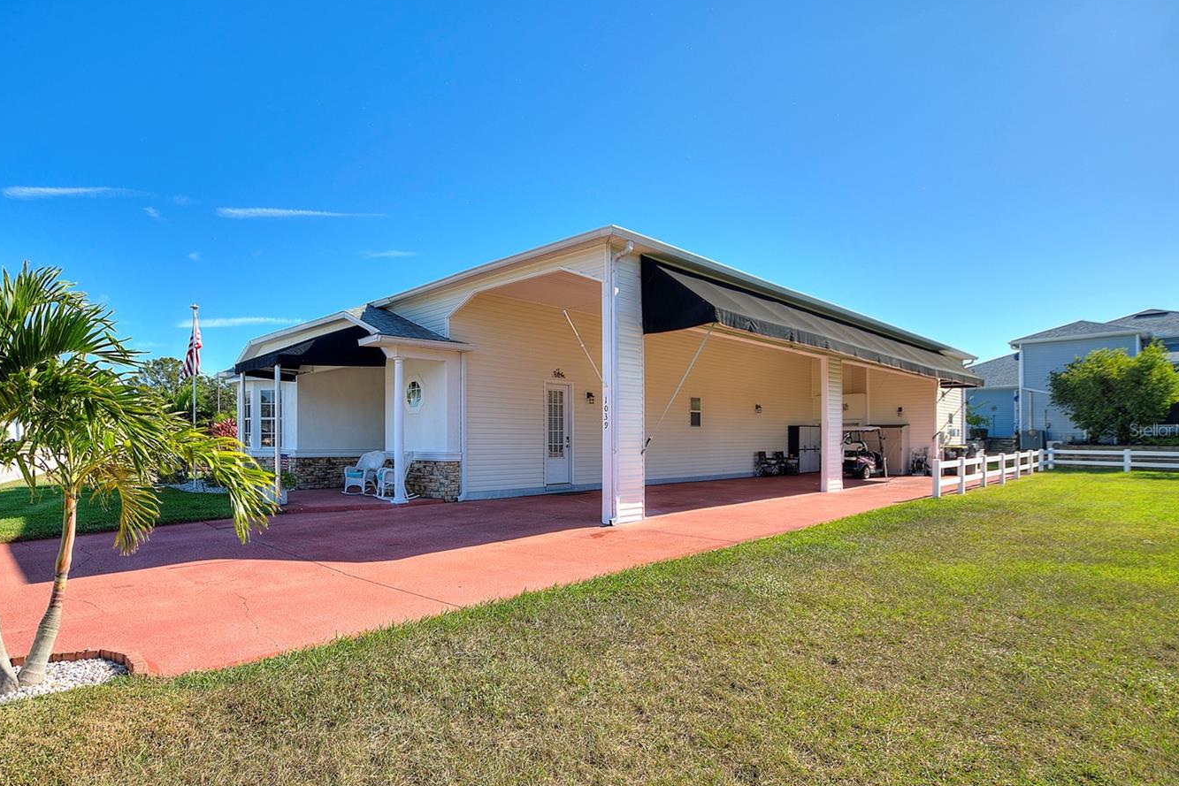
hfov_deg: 89.3
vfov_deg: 67.3
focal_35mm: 18
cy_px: 430
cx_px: 501
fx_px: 590
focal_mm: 10
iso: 100
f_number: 4.5
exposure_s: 1/320
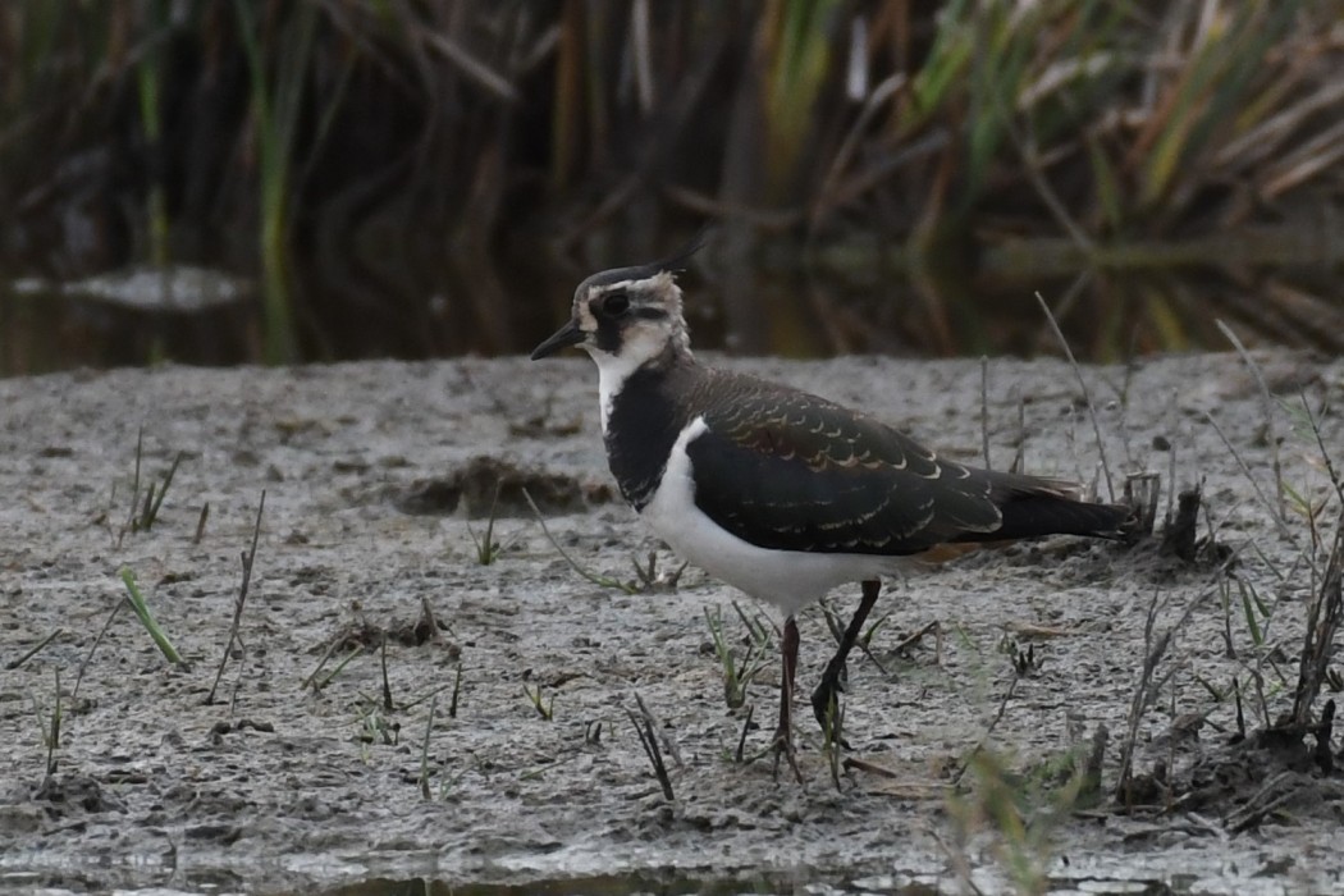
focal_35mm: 720
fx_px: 26878
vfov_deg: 1.9
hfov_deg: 2.9
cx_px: 672
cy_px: 448
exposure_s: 1/1000
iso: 800
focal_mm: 480
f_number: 5.6
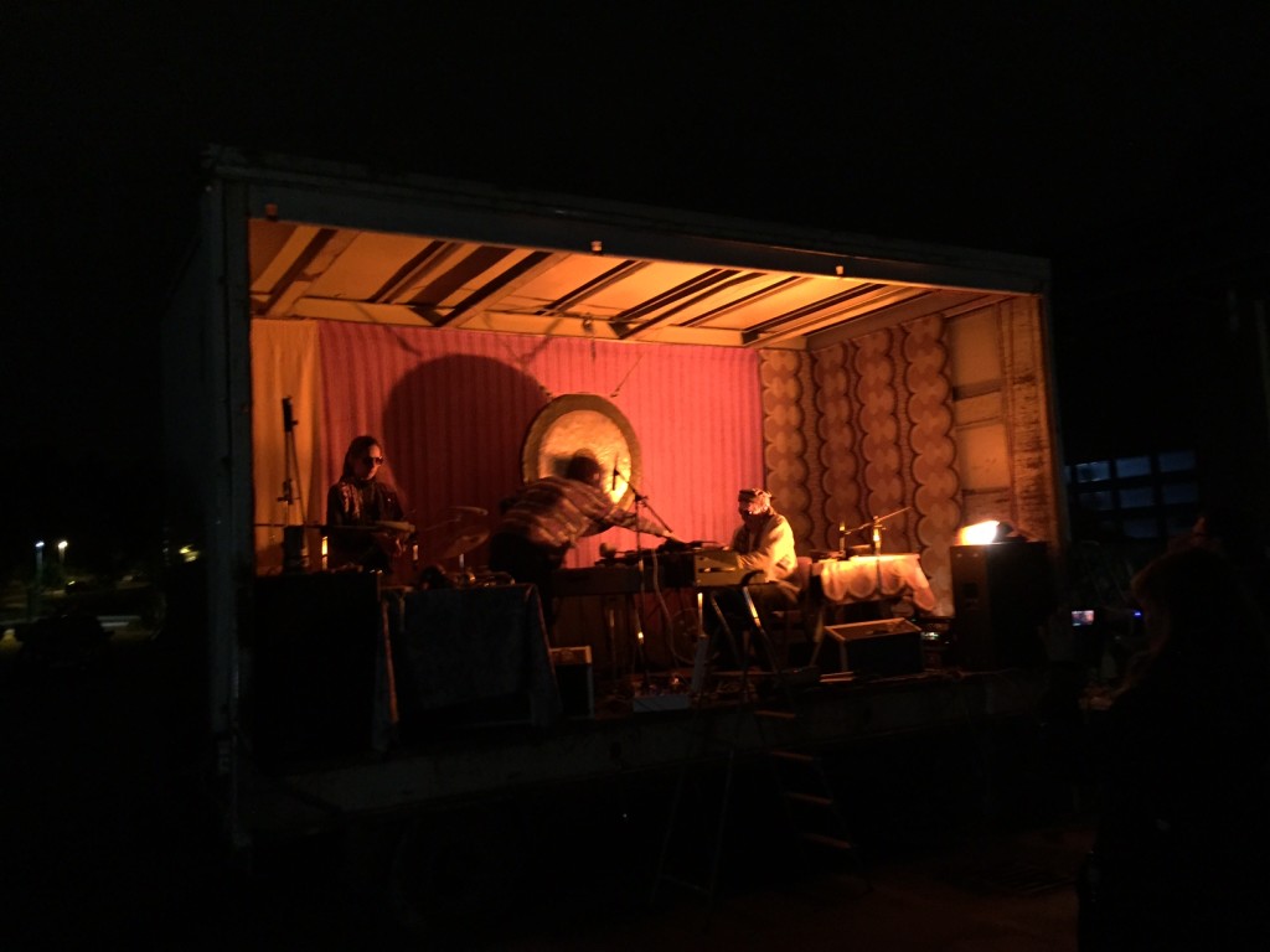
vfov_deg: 48.2
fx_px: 1064
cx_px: 635
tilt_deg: +6.5
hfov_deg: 61.7
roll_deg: +2.9
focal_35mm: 29
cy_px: 476
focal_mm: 4.15
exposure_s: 1/17
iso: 500
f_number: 2.2
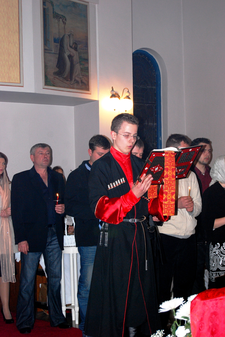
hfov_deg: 16.6
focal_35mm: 82
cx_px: 112
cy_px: 168
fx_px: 771
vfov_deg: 24.6
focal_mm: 55
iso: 800
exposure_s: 1/60
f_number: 5.6
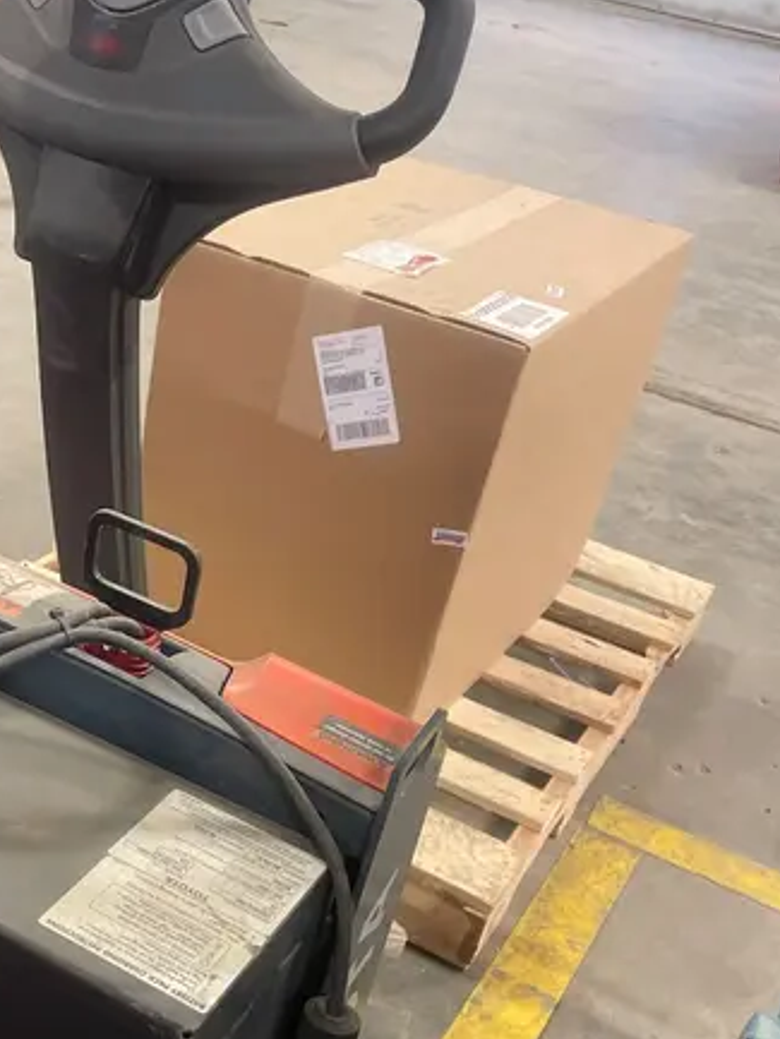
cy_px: 750
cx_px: 173
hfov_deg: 32.1
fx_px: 1321
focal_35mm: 44
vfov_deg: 41.9
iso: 400
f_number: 1.6
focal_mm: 4.2
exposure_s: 1/60
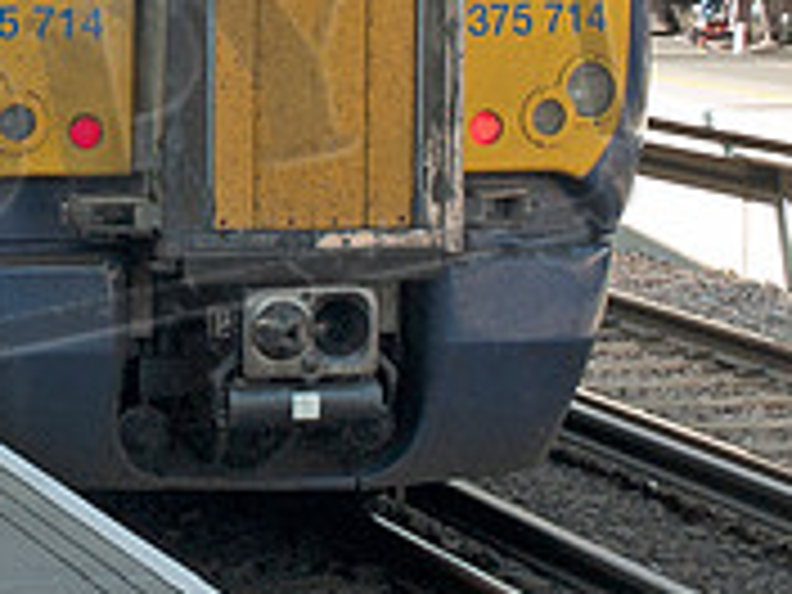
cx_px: -14
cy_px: -68
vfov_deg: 9.9
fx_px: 3377
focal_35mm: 148
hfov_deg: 13.2
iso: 280
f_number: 5.6
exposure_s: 1/125
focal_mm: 31
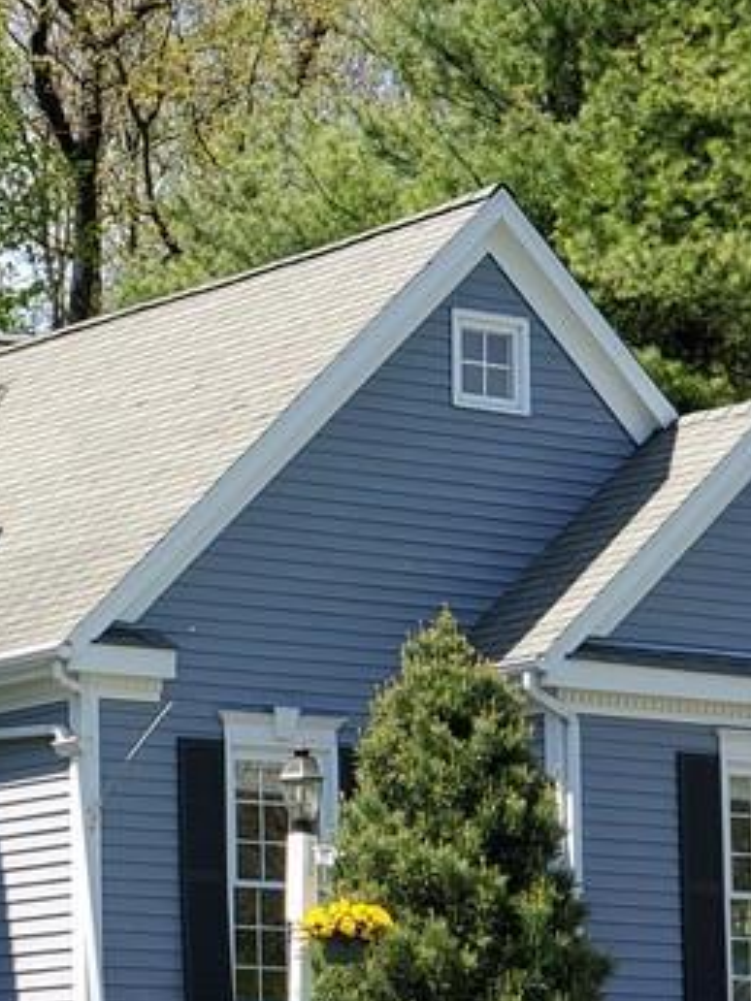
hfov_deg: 9.3
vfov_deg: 12.7
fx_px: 4484
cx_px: -434
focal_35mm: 155
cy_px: 736
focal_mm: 6
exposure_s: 1/445
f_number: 2.4
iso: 50
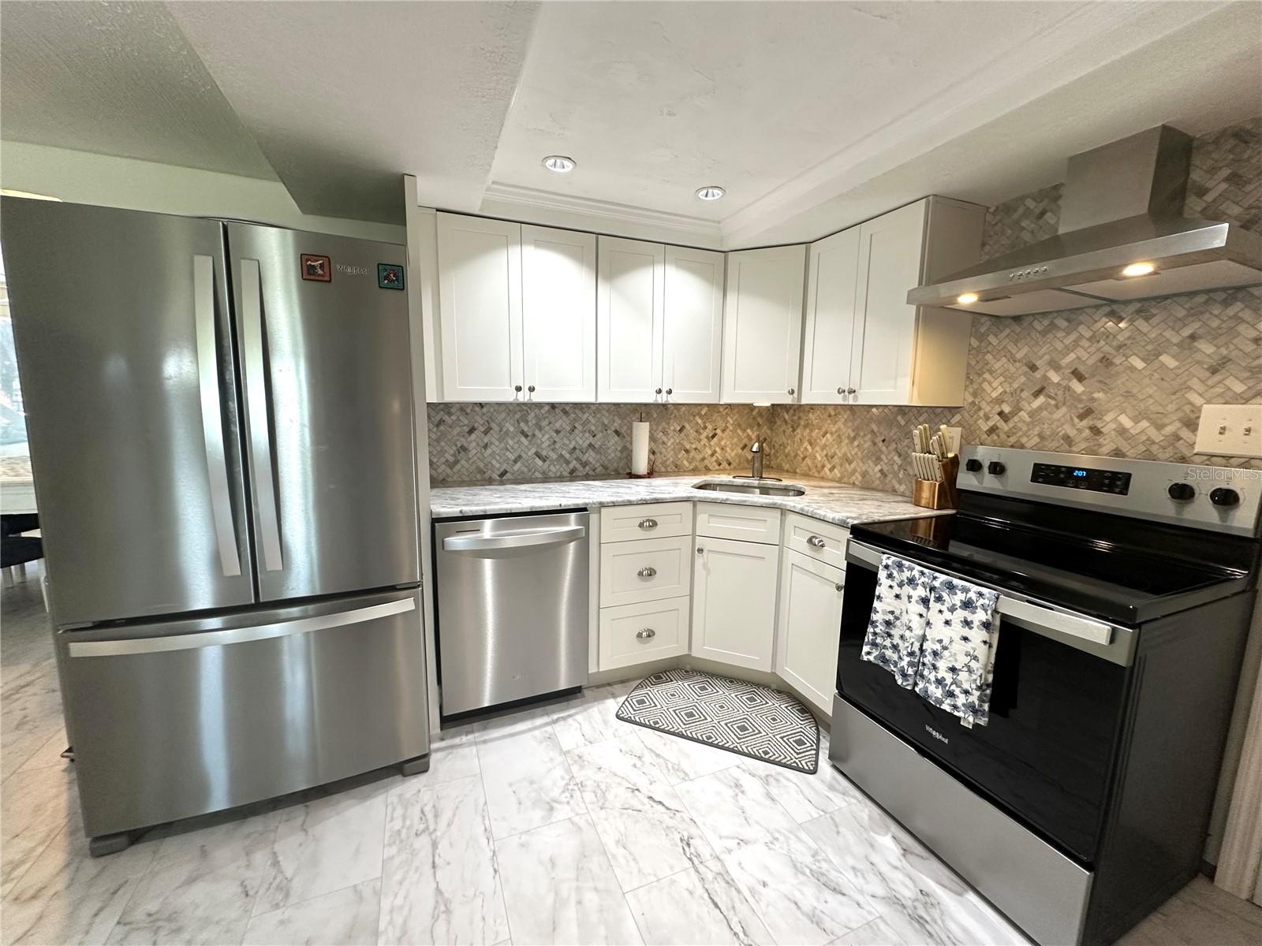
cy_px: 473
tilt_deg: -7.8
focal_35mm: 14
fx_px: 510
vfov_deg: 85.7
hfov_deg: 102.1
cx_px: 631
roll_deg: -1.0
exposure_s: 1/60
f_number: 2.2
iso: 200
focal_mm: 2.22
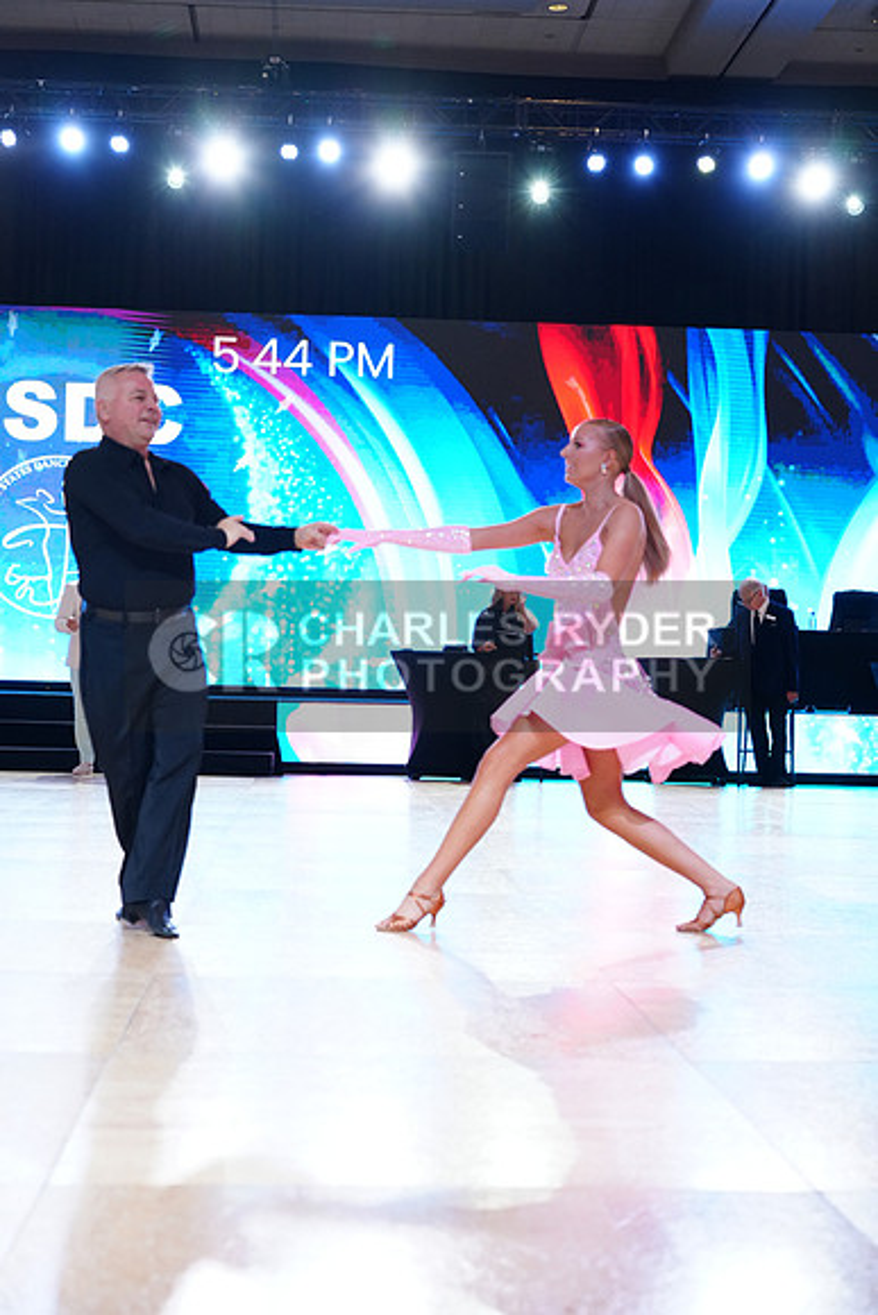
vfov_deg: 35.0
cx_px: 439
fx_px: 2084
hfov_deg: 23.8
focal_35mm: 57
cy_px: 658
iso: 2000
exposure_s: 1/250
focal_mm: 57
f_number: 4
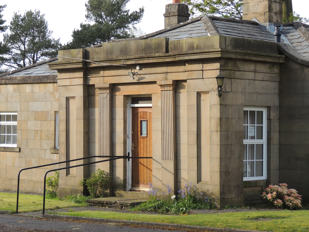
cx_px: 154
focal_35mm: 100
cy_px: 116
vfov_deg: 14.8
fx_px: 893
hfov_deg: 19.6
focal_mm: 17.8
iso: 100
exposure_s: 1/100
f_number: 4.1
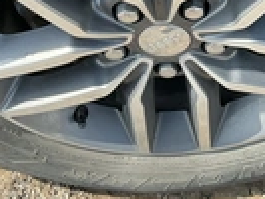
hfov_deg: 22.9
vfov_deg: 16.5
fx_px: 651
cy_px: -50
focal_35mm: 85
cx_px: 187
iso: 25
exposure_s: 1/292
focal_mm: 3
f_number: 1.8
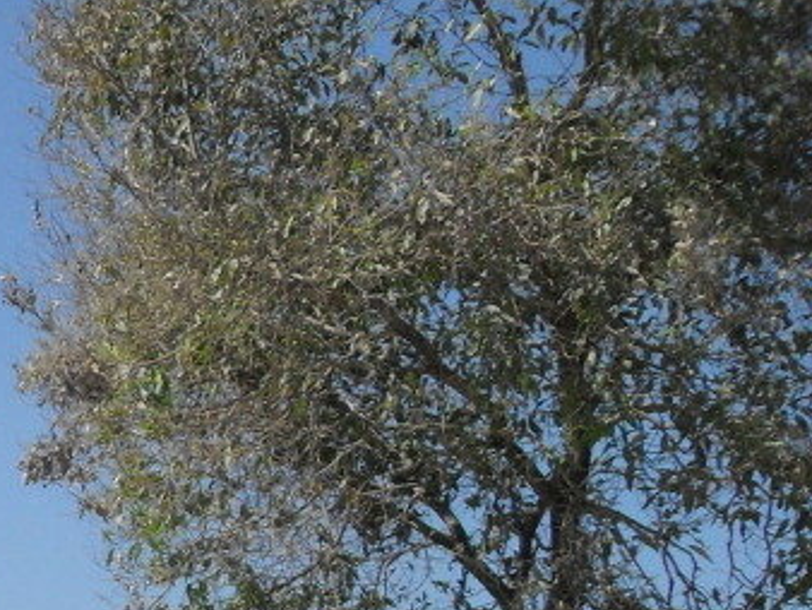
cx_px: -416
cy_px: 829
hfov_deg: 16.8
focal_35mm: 106
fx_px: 2488
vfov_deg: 13.4
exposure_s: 1/250
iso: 100
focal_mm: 6.2
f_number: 8.9
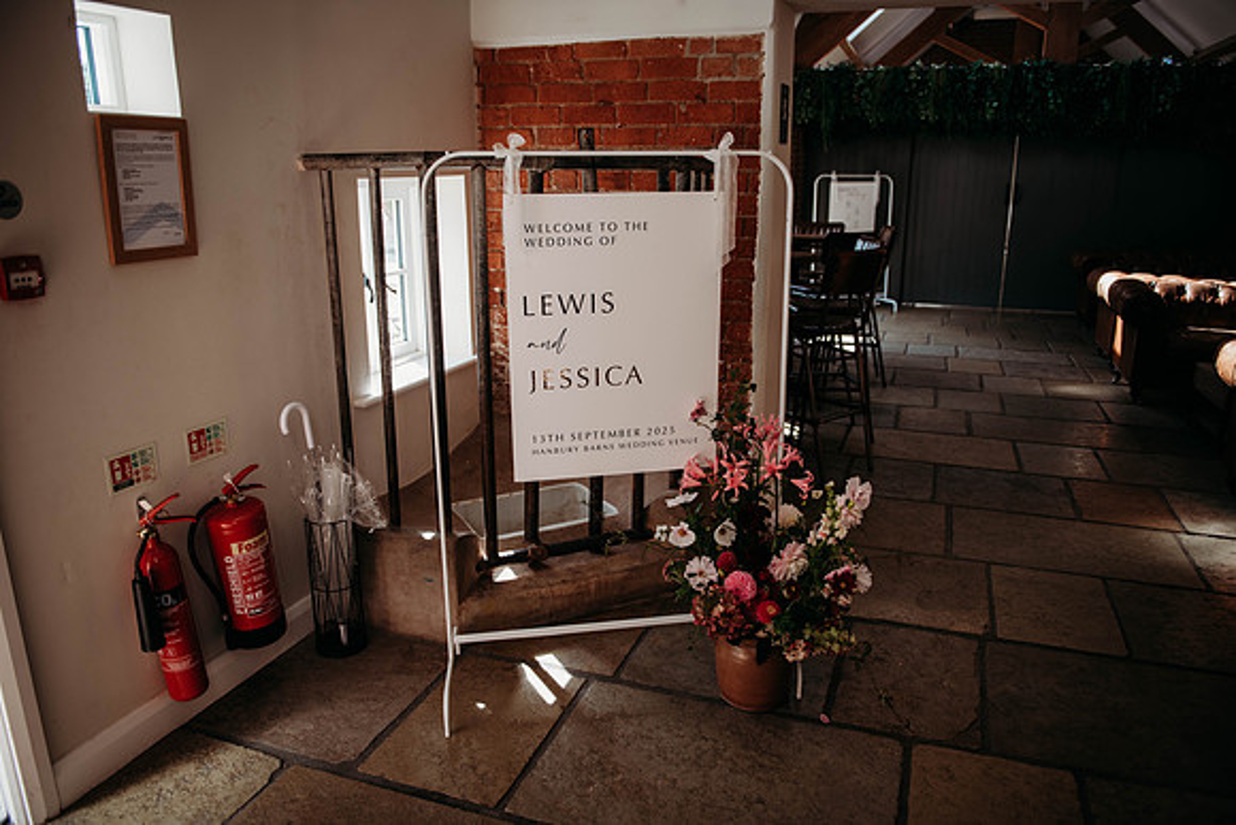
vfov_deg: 49.6
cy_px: 412
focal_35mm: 26
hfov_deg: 69.4
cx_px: 618
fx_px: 893
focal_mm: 26
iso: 180
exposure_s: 1/200
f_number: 2.8
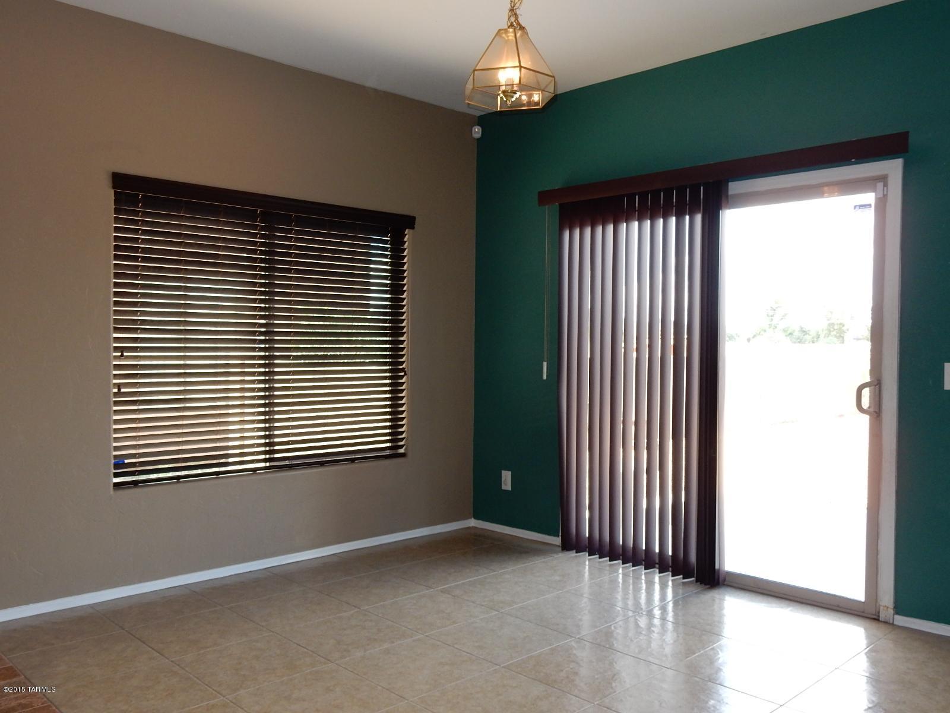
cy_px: 356
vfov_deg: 46.8
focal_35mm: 30
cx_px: 475
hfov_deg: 60.0
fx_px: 823
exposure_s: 1/80
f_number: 4
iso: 180
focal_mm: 5.4
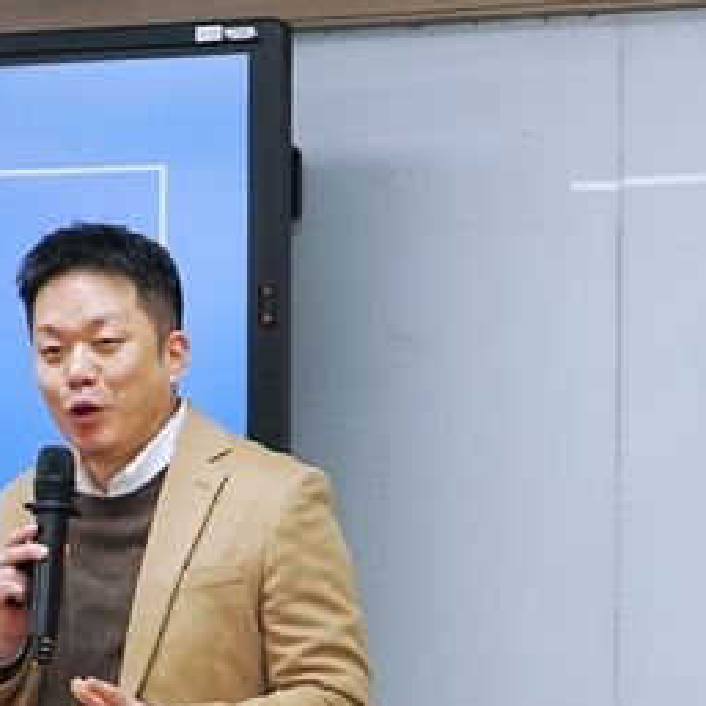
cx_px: 203
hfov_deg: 12.5
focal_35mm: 139
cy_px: 515
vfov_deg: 12.5
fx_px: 3207
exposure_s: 1/100
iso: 400
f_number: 5.6
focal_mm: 42
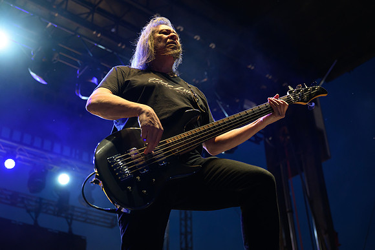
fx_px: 472
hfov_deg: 43.2
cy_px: 116
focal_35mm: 45
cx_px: 218
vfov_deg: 29.7
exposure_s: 1/400
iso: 2500
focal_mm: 39
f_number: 2.8
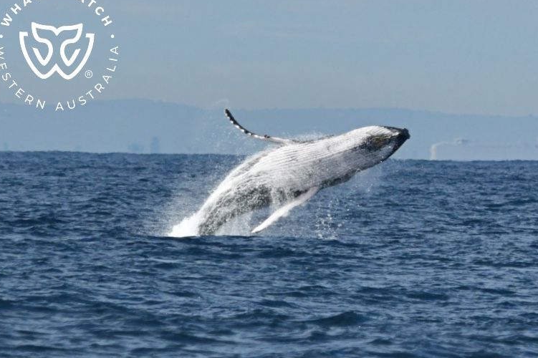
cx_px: 276
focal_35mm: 405
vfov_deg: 3.4
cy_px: 171
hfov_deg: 5.1
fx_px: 6050
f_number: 6
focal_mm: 380
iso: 1000
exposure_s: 1/8000
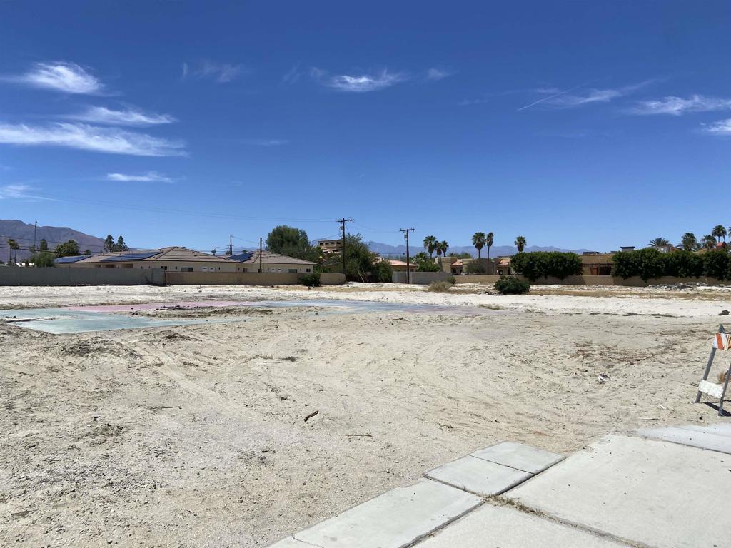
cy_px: 274
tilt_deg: +1.5
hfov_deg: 67.3
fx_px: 549
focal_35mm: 26
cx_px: 366
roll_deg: -0.4
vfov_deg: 53.1
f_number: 1.8
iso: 32
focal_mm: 4.25
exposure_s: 1/6410
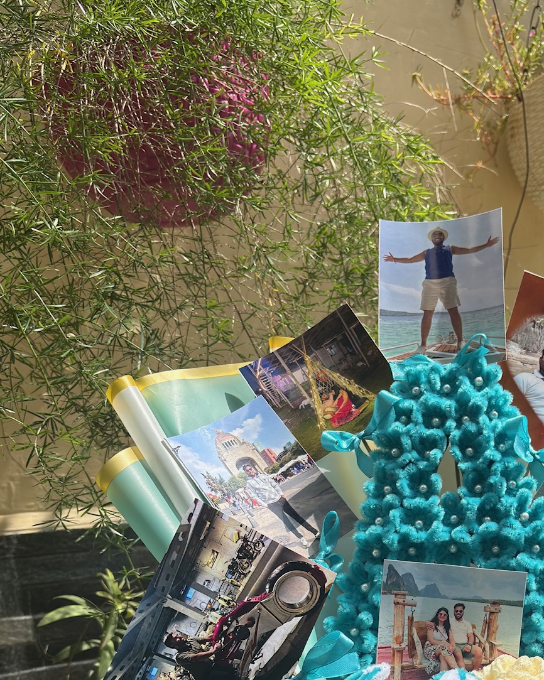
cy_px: 600
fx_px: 966
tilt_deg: -12.1
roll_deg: +0.9
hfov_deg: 30.6
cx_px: 440
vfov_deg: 36.6
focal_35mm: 48
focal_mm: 5.96
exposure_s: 1/2451
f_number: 1.6
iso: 50
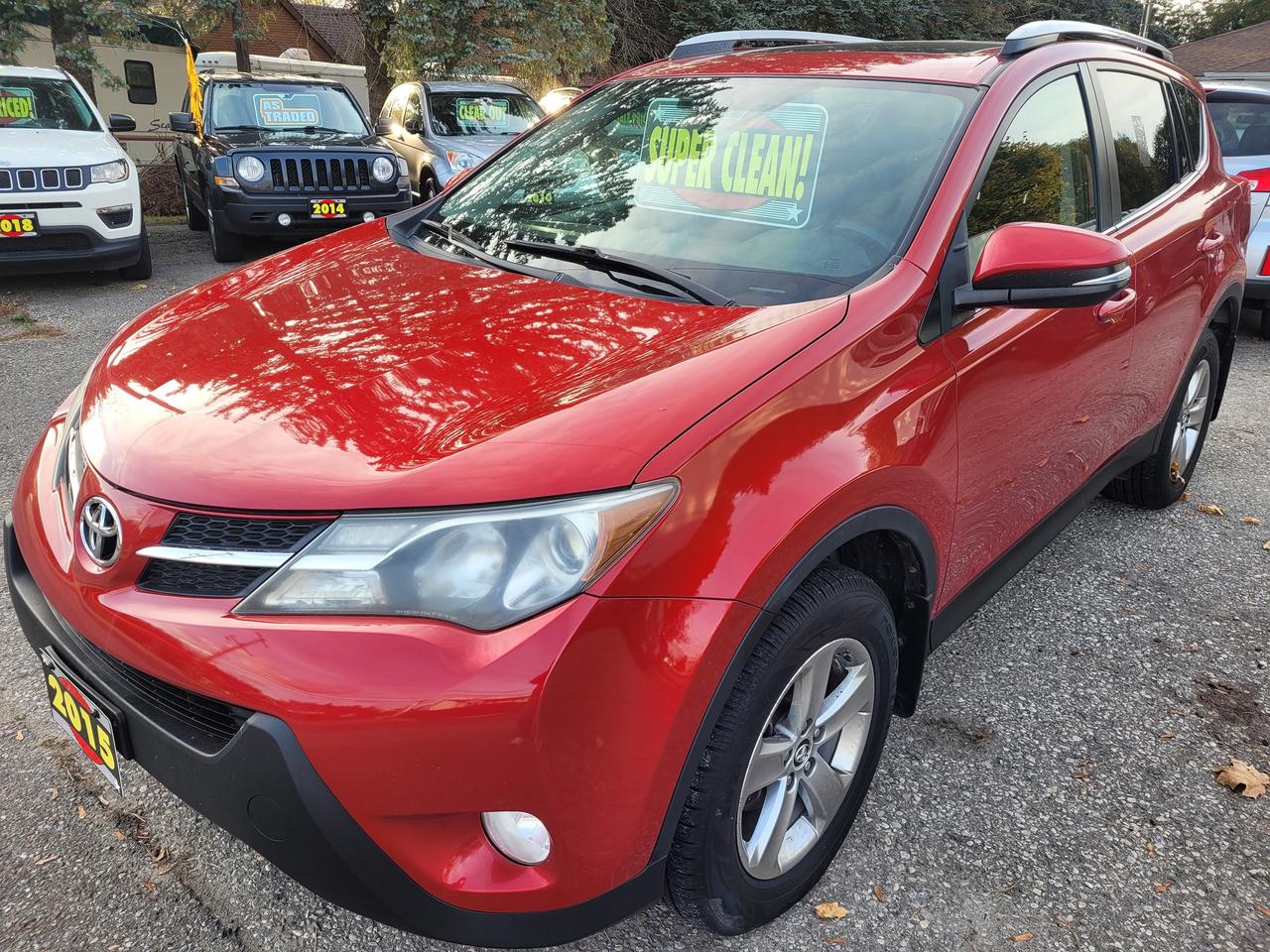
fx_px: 954
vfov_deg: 53.1
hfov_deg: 67.3
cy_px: 476
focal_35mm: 26
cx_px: 635
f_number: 1.8
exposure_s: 1/237
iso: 40
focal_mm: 5.4
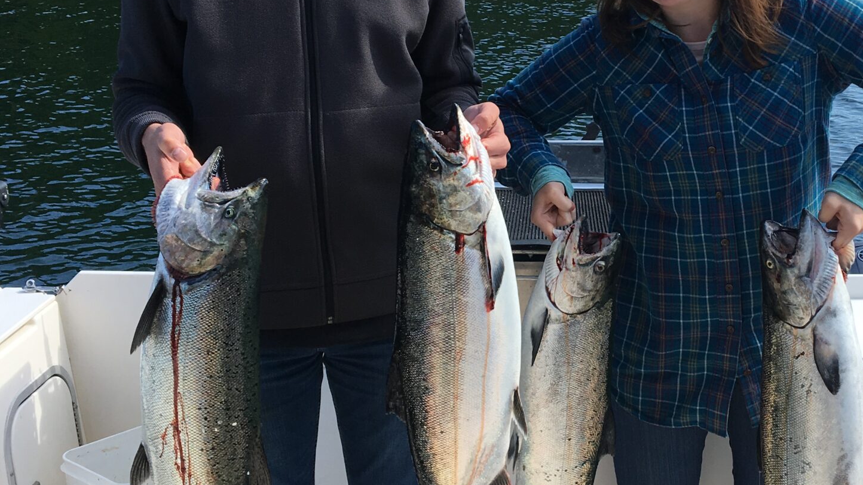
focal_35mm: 56
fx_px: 1281
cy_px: 240
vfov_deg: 21.4
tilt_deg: -12.6
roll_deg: +1.0
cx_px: 554
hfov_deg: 36.9
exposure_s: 1/718
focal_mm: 4.15
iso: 25
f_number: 2.2
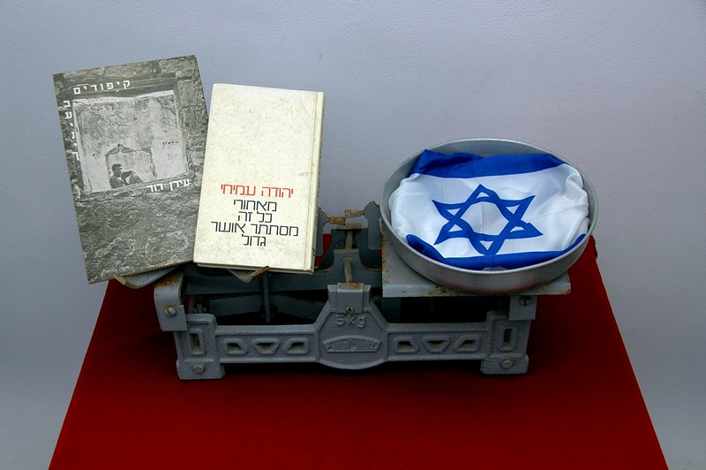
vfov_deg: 28.0
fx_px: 941
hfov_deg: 41.1
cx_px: 353
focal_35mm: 48
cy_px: 235
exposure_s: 1/60
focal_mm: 32
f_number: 4.2
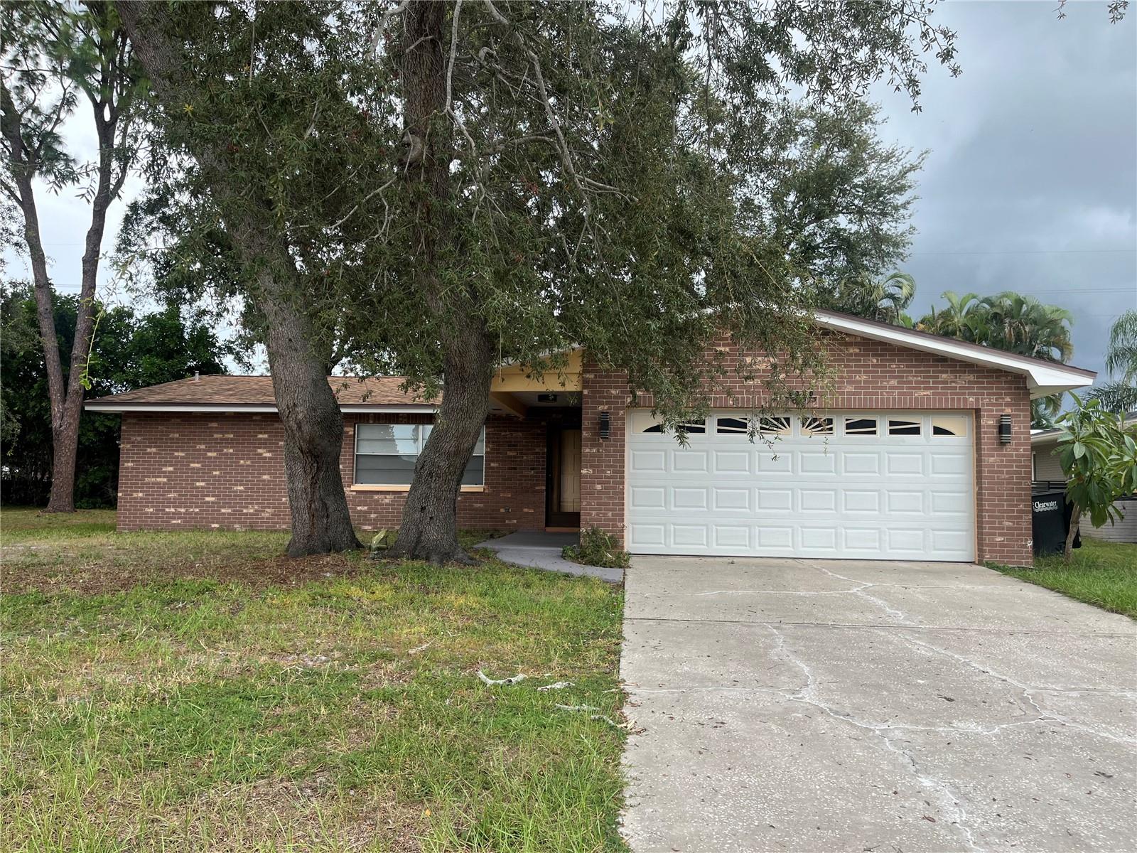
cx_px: 568
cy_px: 426
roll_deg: -0.7
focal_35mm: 26
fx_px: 854
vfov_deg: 53.1
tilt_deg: +3.0
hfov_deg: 67.3
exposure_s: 1/975
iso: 50
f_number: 1.6
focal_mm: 5.1
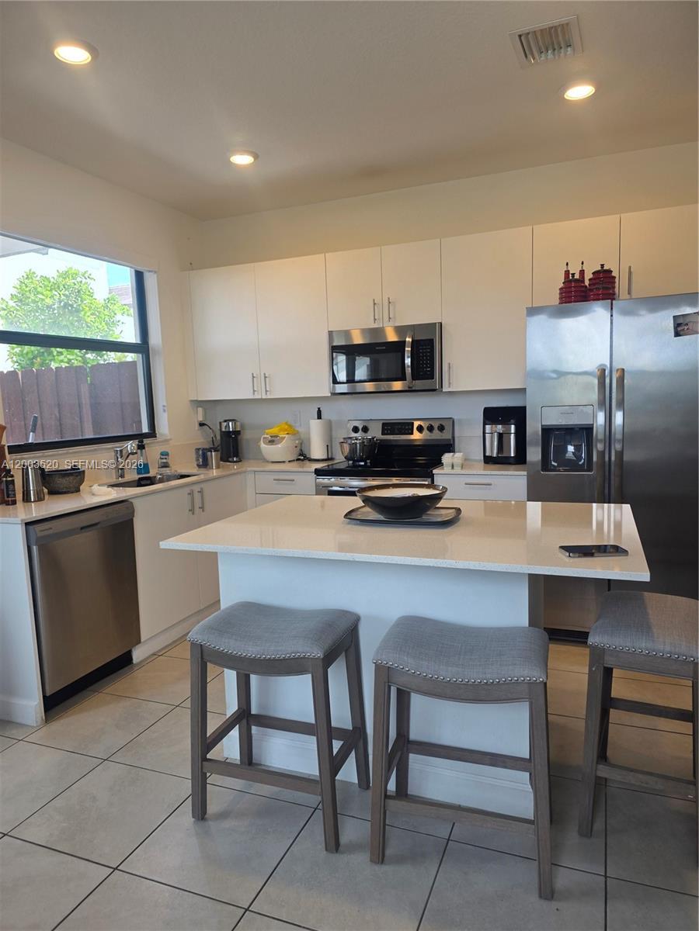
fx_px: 619
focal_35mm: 23
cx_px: 350
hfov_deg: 58.9
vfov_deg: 73.9
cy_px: 466
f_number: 1.7
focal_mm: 6.3
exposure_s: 1/120
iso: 64
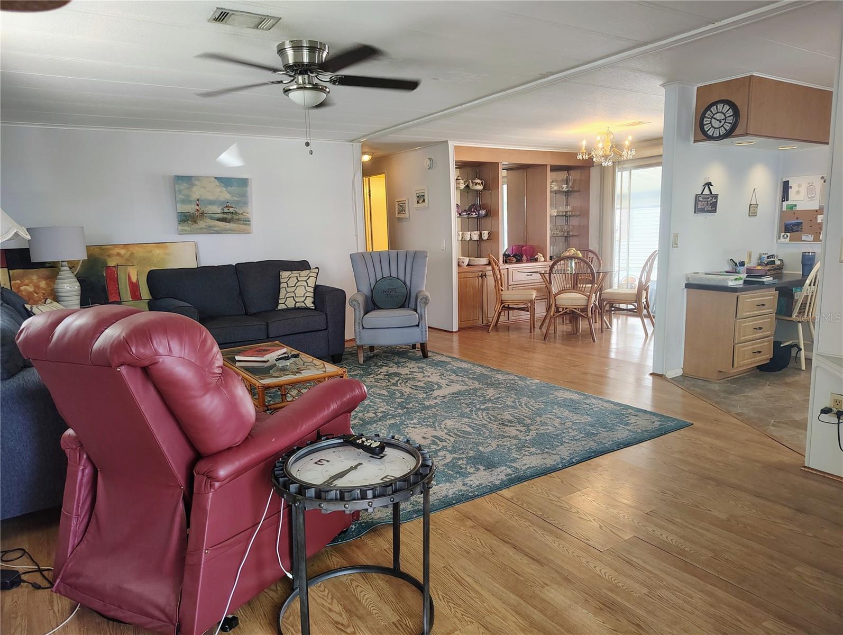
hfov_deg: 71.5
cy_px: 318
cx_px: 422
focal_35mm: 24
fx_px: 585
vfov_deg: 56.9
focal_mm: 5.56
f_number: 1.8
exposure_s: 1/60
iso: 897
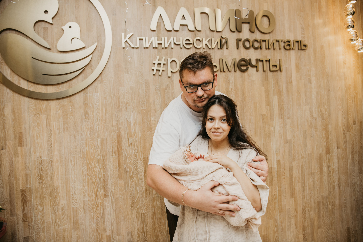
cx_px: 182
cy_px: 121
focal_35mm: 28
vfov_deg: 46.4
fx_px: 282
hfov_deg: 65.5
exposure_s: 1/160
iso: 200
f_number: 4
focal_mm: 28
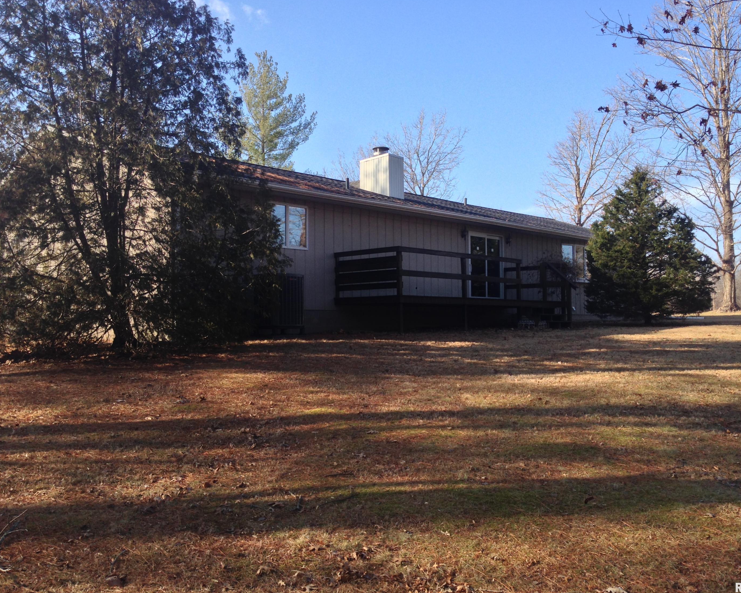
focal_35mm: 35
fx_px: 768
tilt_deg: +1.8
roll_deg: +0.0
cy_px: 294
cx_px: 374
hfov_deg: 51.5
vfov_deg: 42.2
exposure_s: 1/596
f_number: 2.4
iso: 50
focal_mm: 4.12
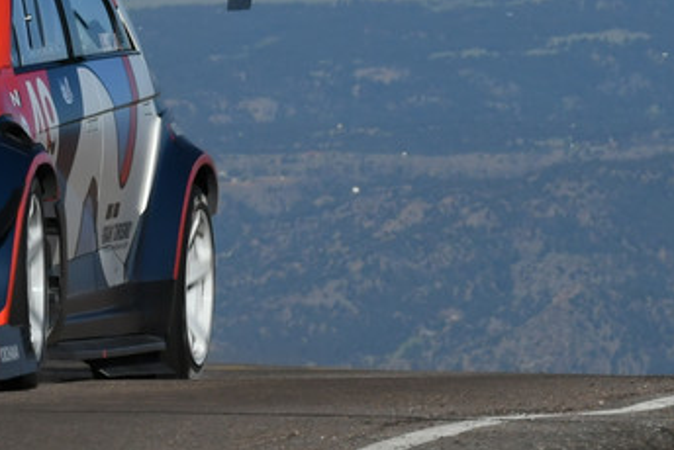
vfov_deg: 2.0
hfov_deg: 2.9
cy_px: -2
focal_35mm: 706
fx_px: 13224
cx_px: -216
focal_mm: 135
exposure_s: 1/500
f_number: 14
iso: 400
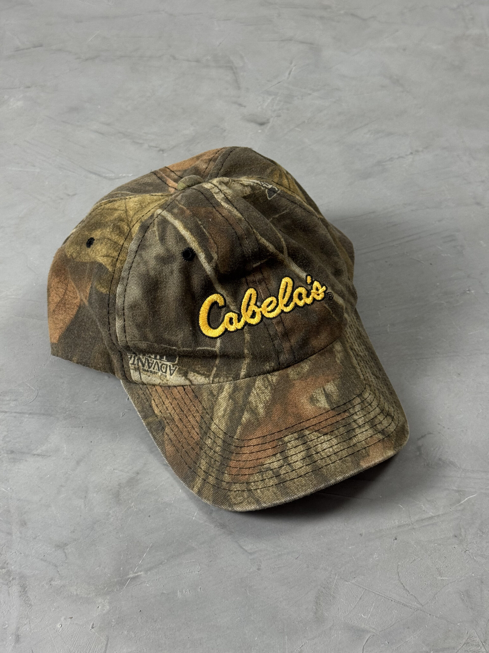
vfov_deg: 39.7
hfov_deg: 30.3
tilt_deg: -44.2
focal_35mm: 48
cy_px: 326
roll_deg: -2.0
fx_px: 904
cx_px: 244
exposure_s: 1/60
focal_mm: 6.76
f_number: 1.78
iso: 160
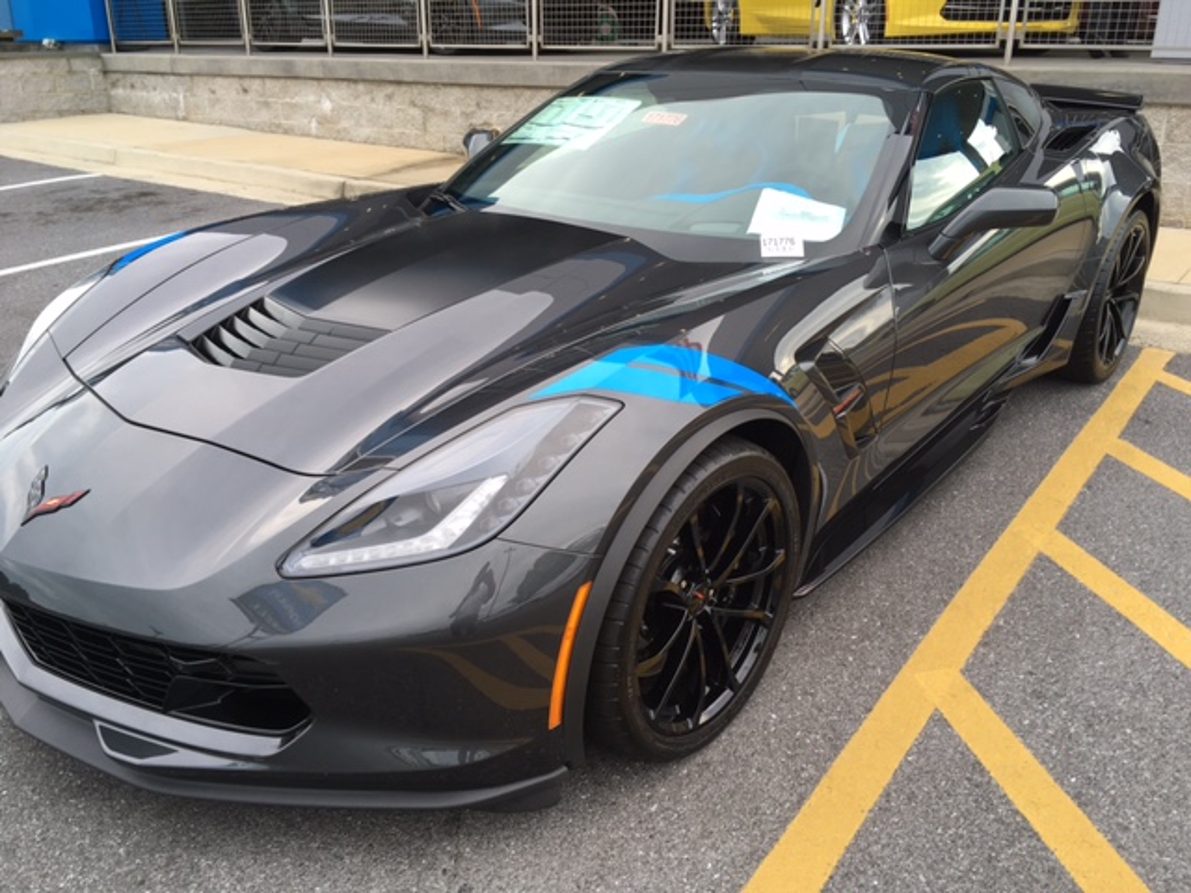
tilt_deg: -22.3
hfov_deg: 61.7
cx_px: 596
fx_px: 998
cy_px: 446
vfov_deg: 48.2
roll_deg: -0.4
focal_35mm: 29
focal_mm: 4.15
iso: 25
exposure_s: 1/124
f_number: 2.2
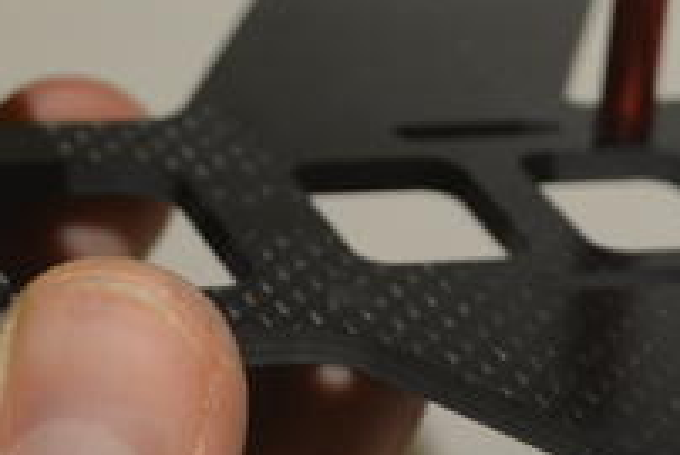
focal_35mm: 259
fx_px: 4904
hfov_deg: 7.9
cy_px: -49
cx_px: 330
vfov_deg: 5.3
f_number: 4.5
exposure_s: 1/60
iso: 400
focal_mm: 35
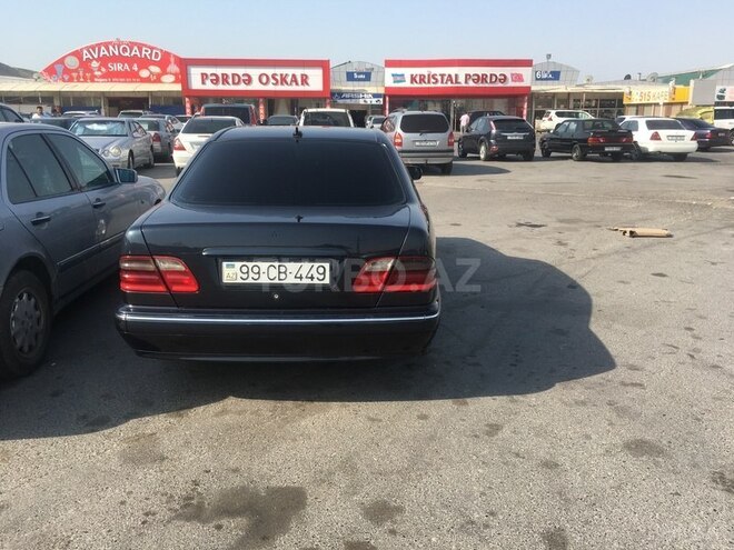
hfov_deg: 61.7
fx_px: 615
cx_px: 367
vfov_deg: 48.2
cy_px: 275
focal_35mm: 29
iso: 25
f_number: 2.2
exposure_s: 1/999
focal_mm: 4.15
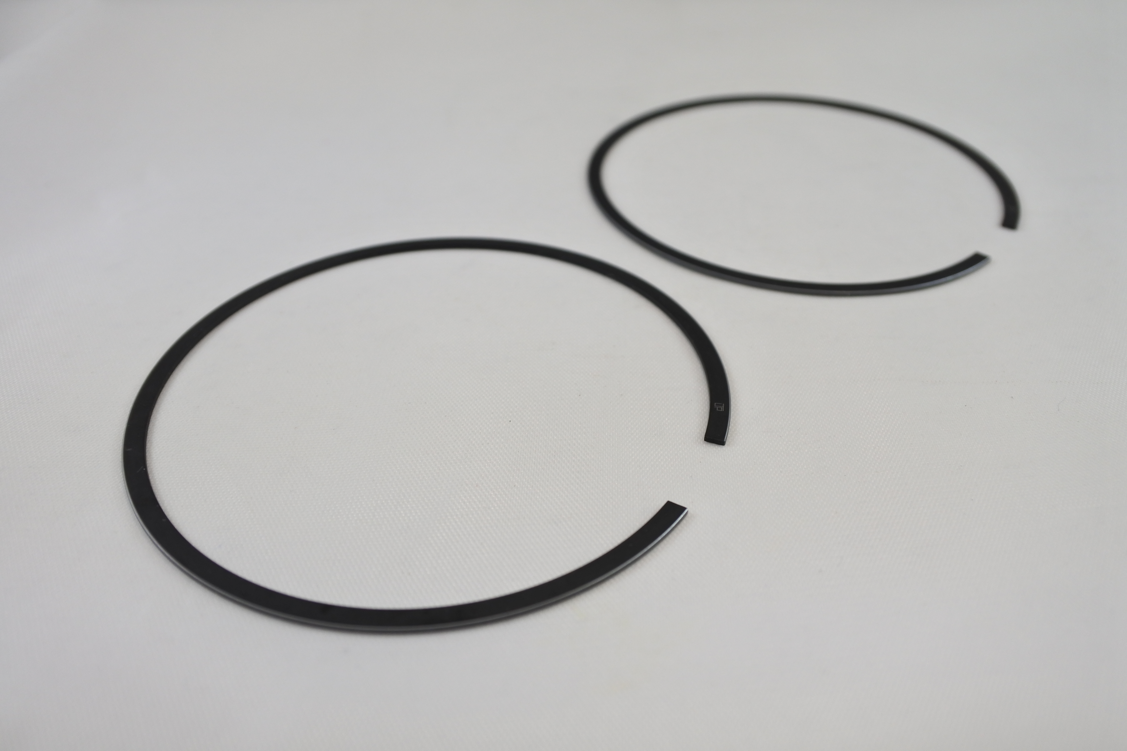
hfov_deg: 63.7
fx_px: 908
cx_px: 564
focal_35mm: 29
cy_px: 376
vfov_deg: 45.0
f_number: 3.8
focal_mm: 11
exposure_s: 1/250
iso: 280
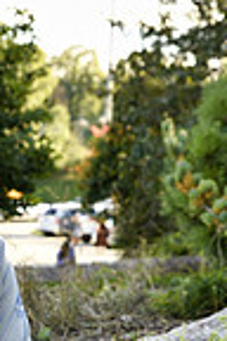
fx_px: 1542
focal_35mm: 163
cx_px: -83
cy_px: 445
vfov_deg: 12.2
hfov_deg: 8.3
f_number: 5.6
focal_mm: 52
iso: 200
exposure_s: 1/125
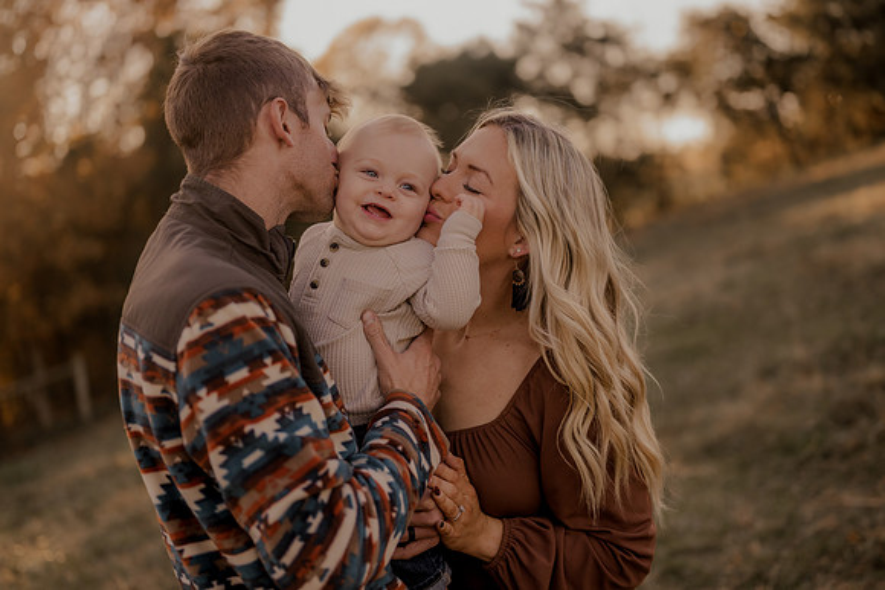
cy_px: 295
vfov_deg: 27.0
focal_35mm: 50
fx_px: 1229
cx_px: 442
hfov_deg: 39.6
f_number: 1.8
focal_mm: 50
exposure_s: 1/1600
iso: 250
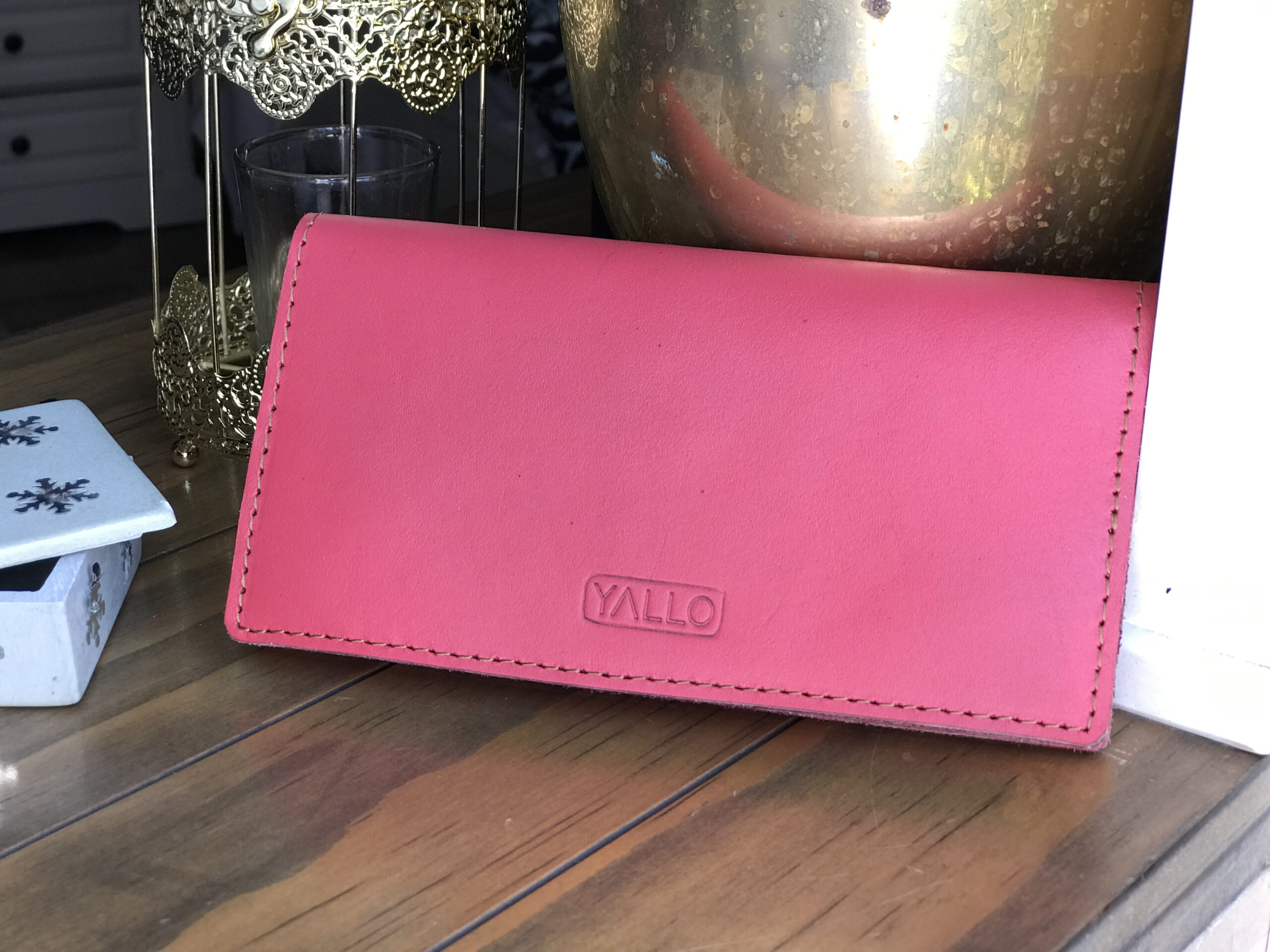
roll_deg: -0.6
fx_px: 2091
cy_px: 476
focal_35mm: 57
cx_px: 635
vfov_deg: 25.7
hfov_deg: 33.8
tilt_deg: -24.0
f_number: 2.8
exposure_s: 1/95
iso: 64
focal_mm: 6.6
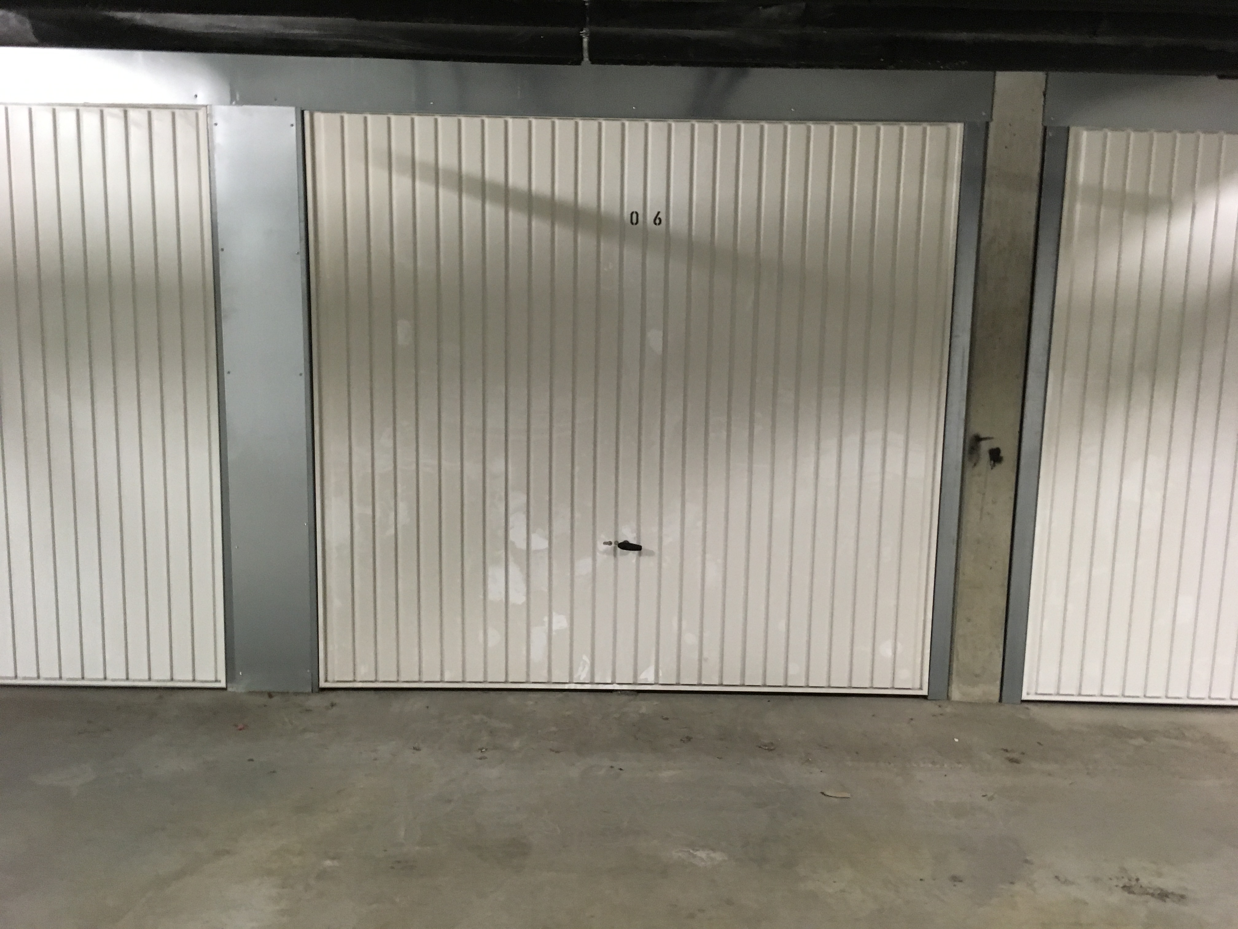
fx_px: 1037
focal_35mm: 29
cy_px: 464
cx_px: 619
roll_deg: +1.0
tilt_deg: -9.5
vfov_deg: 48.2
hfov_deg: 61.7
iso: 200
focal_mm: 4.15
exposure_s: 1/20
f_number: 2.2
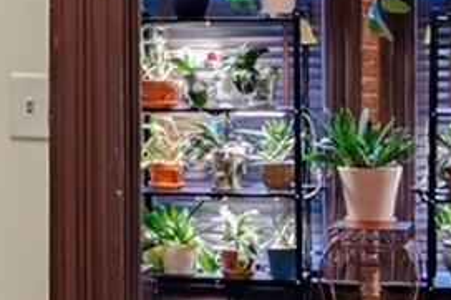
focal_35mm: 181
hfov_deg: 10.7
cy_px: 46
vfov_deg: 7.6
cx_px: -327
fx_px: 2266
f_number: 7.1
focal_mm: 16
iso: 500
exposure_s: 1/6
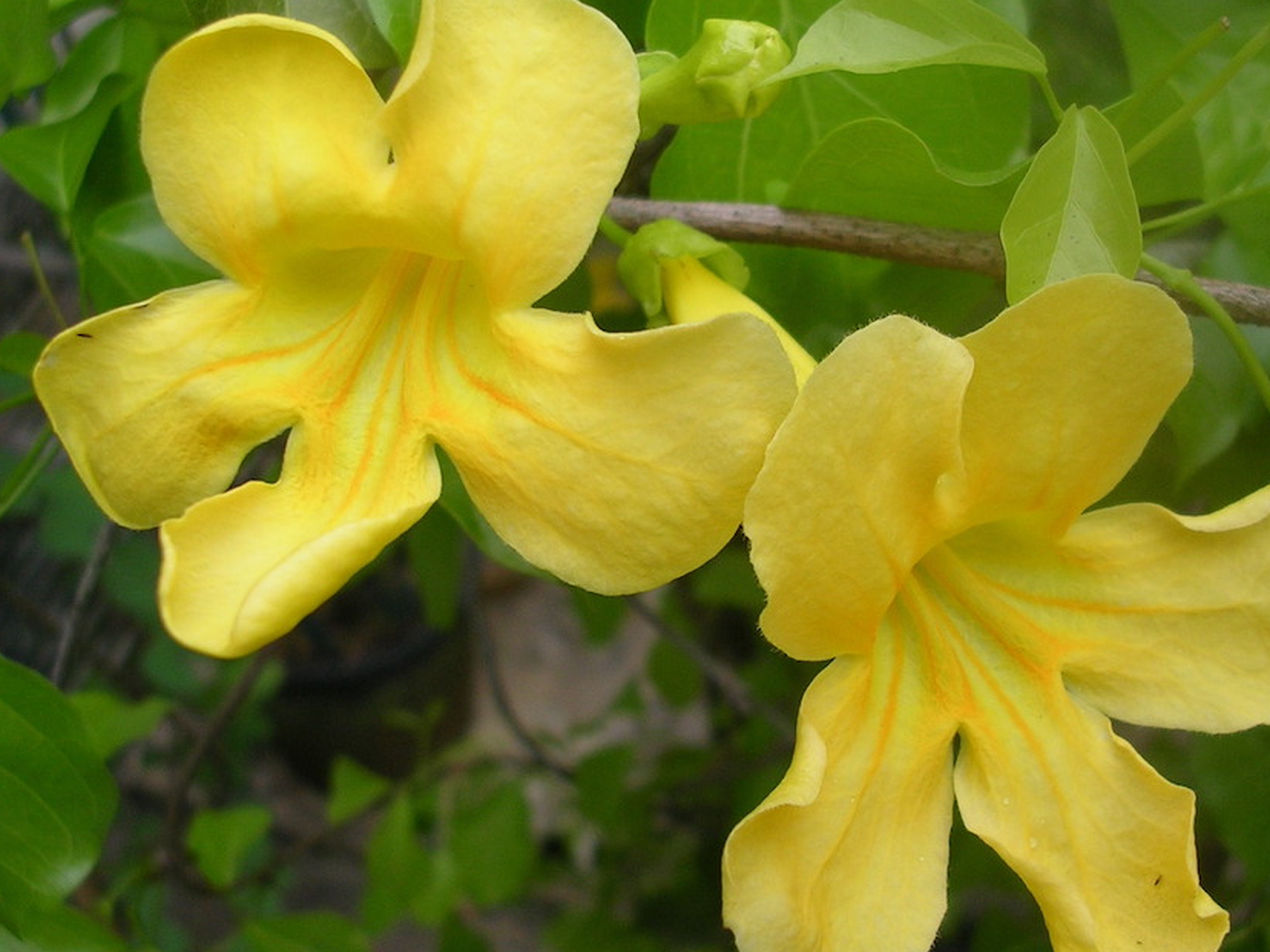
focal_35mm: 47
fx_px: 1724
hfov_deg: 40.4
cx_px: 690
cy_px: 494
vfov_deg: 30.9
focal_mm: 5.8
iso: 50
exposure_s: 1/275
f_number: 2.8
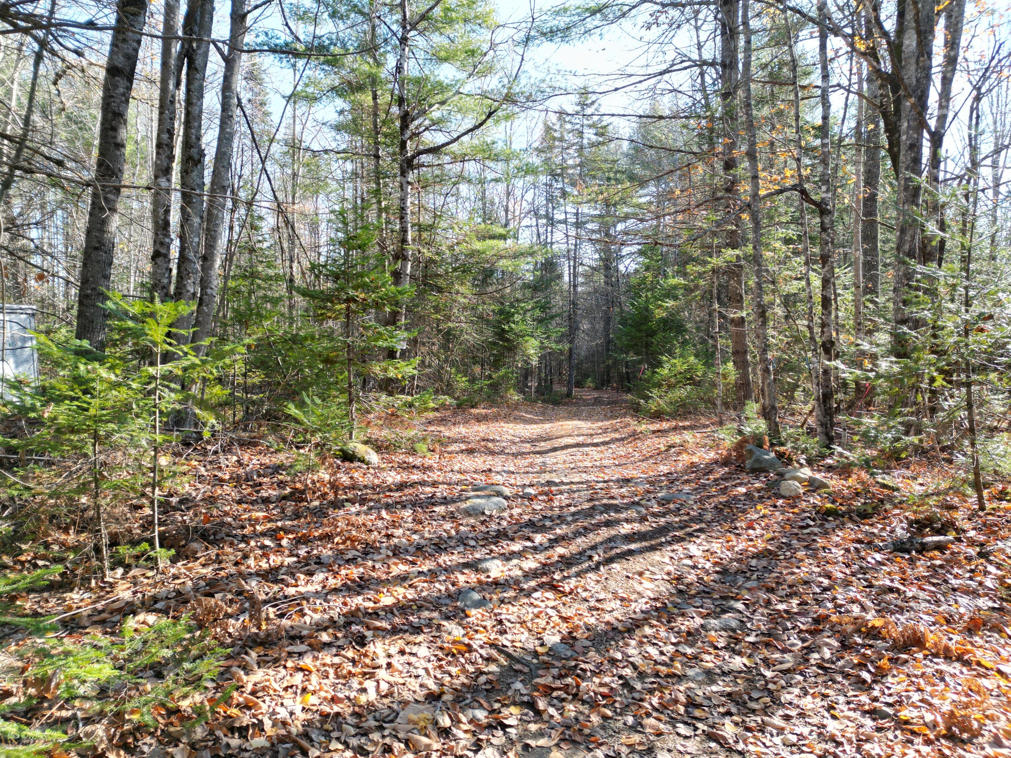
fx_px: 701
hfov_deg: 71.6
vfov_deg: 56.8
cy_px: 379
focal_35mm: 24
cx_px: 506
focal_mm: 6.72
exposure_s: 1/640
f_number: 1.7
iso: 160
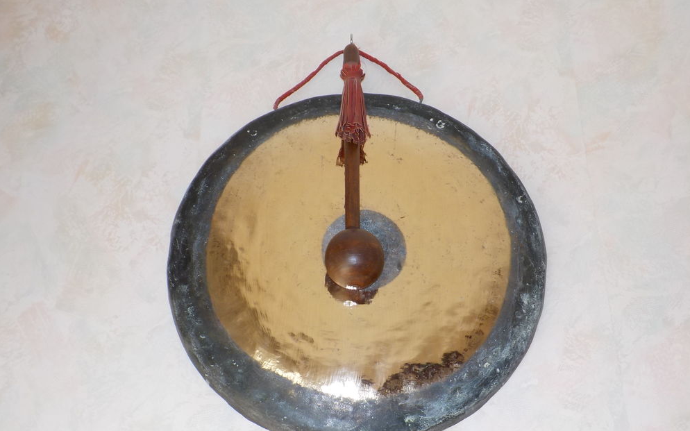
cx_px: 345
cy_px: 259
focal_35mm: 32
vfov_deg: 39.3
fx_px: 602
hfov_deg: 59.7
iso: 125
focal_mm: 4.1
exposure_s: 1/200
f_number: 3.3
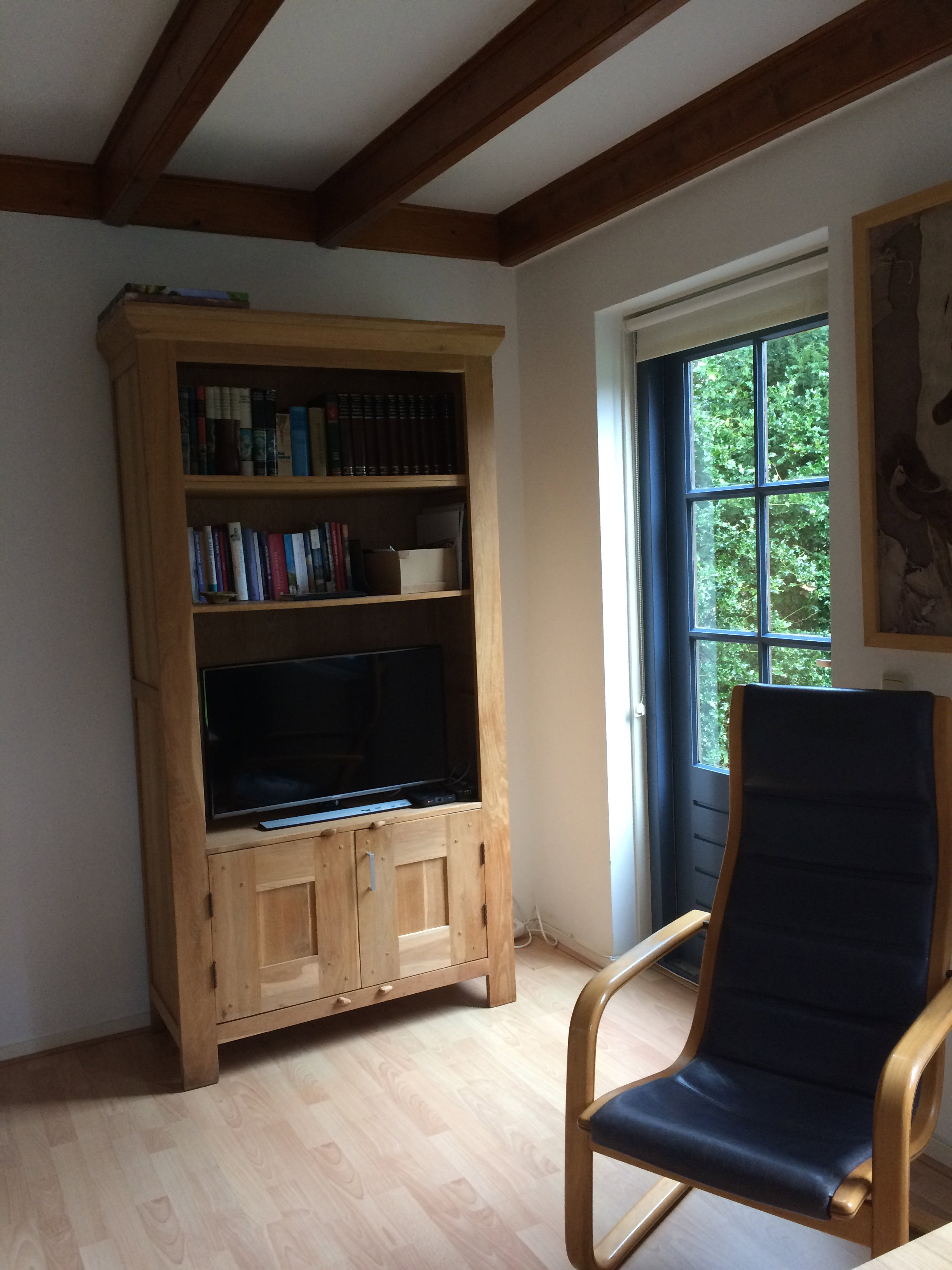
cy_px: 635
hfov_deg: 48.2
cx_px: 476
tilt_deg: -6.8
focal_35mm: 29
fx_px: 1063
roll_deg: +3.2
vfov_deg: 61.7
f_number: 2.2
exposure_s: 1/33
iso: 160
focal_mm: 4.15
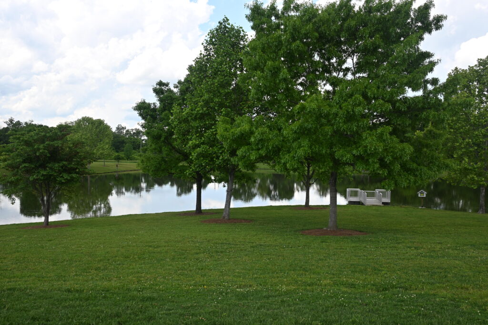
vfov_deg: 38.4
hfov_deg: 55.1
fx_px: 468
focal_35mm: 34
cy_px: 162
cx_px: 244
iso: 100
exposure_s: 1/250
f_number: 5.6
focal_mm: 23
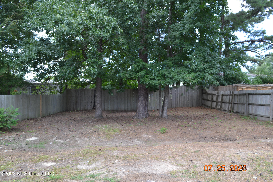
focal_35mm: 27
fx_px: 205
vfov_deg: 47.9
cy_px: 91
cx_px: 136
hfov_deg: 67.4
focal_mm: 18
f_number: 5.6
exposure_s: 1/125
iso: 360
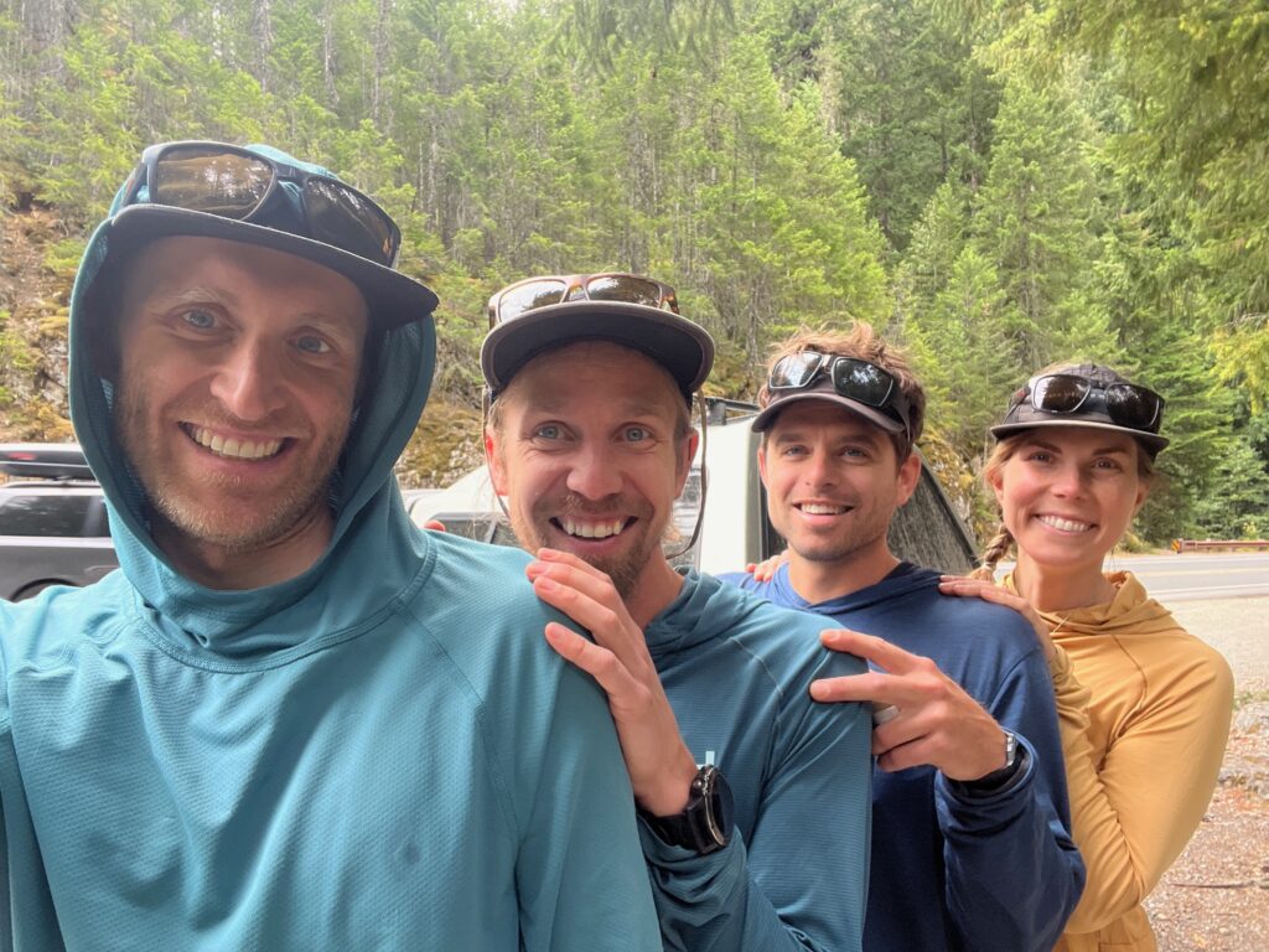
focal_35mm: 23
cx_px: 634
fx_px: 843
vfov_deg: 58.9
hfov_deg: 73.9
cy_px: 476
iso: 80
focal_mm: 2.71
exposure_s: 1/121
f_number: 2.2
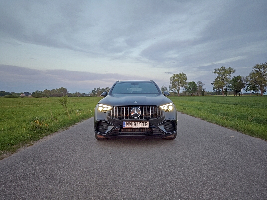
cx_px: 134
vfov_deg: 58.9
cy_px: 100
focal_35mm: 23
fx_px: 177
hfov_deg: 73.9
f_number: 1.6
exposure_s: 1/79
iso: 80
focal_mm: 6.06
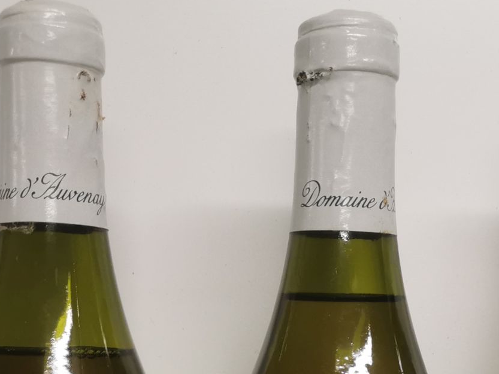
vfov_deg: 17.0
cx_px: 318
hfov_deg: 24.0
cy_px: 499
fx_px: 1168
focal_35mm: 81
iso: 125
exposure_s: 1/100
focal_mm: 5.58
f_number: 1.8
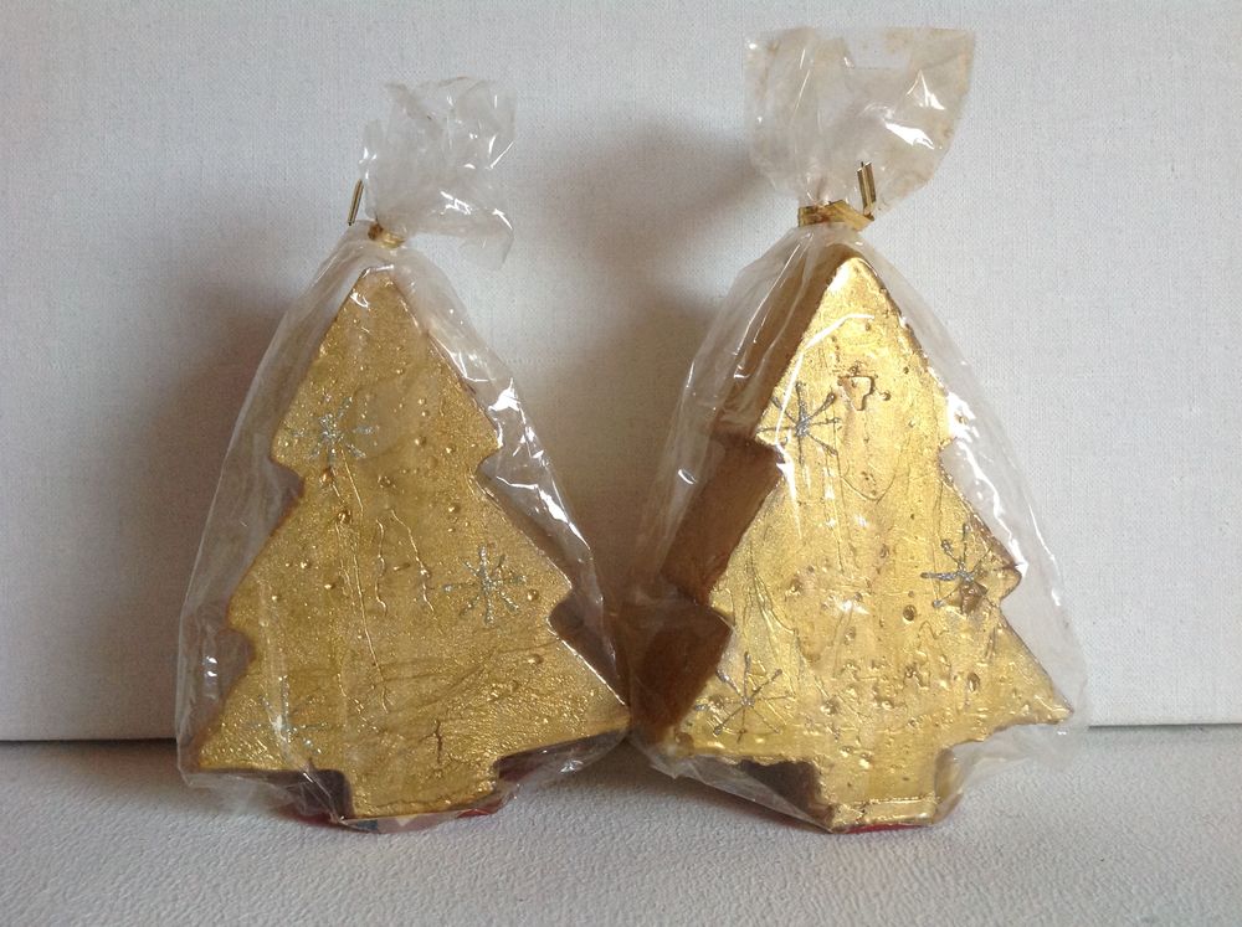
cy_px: 464
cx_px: 621
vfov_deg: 40.6
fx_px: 1254
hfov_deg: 52.7
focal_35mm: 35
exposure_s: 1/15
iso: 200
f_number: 2.4
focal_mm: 4.28
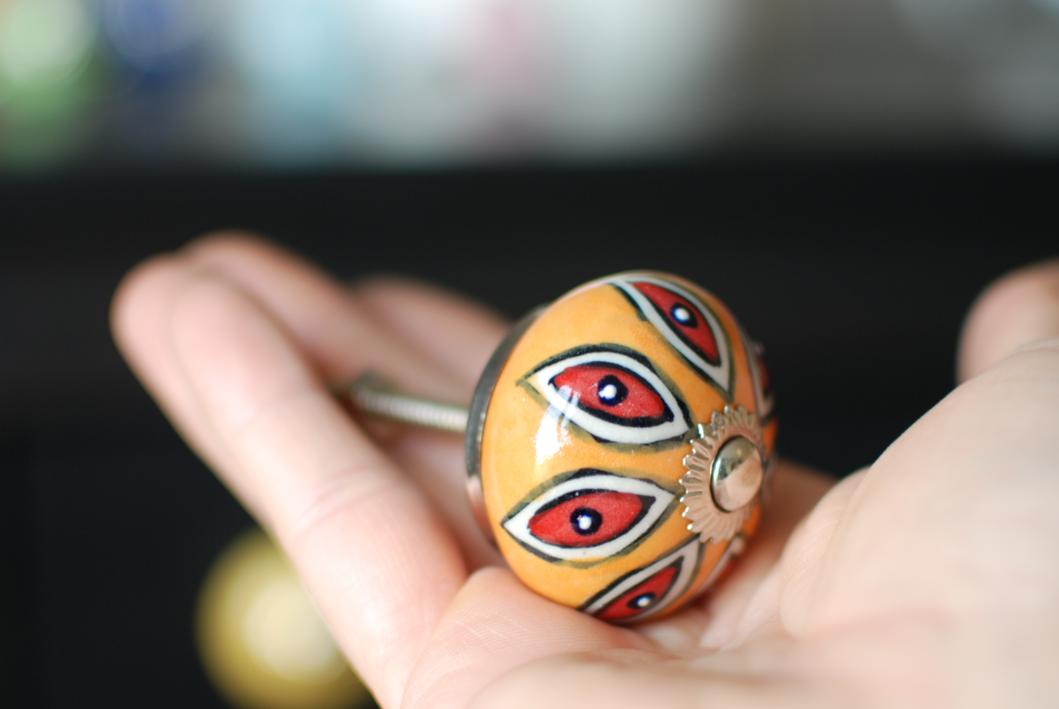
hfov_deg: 25.4
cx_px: 570
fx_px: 2349
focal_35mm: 80
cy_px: 461
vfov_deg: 17.1
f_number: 1.8
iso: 100
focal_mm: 35
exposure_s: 1/40
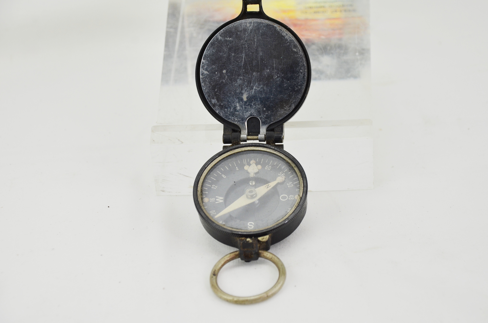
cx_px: 244
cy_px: 162
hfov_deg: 19.5
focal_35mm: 105
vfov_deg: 13.0
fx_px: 1420
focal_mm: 70
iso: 640
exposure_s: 1/250
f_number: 5.3
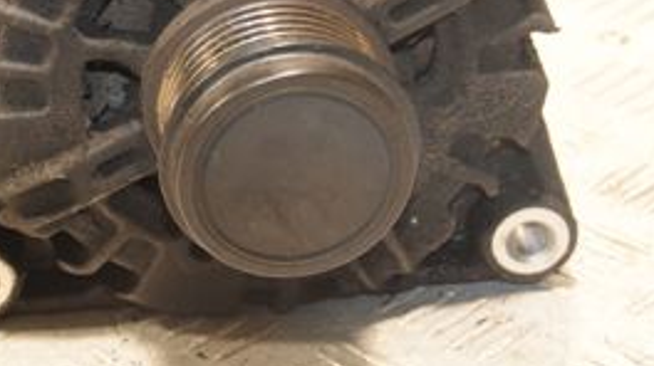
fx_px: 3171
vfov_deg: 6.6
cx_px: 188
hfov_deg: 11.8
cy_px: -2
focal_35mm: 183
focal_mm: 48
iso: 1600
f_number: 5.6
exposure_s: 1/100
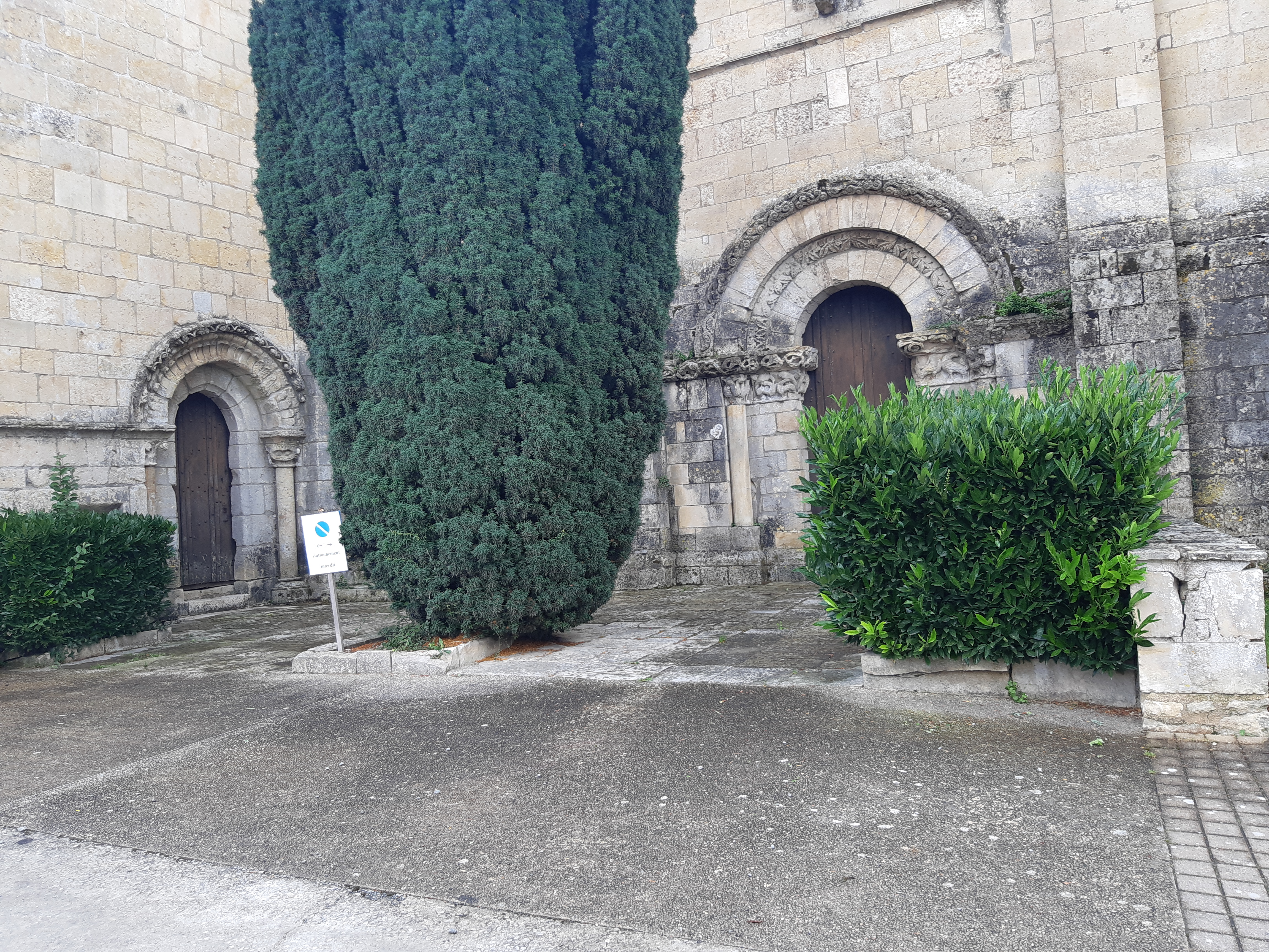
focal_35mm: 26
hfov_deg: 67.3
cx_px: 634
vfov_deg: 53.1
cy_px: 476
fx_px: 953
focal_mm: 3.93
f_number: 1.7
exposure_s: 1/197
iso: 40
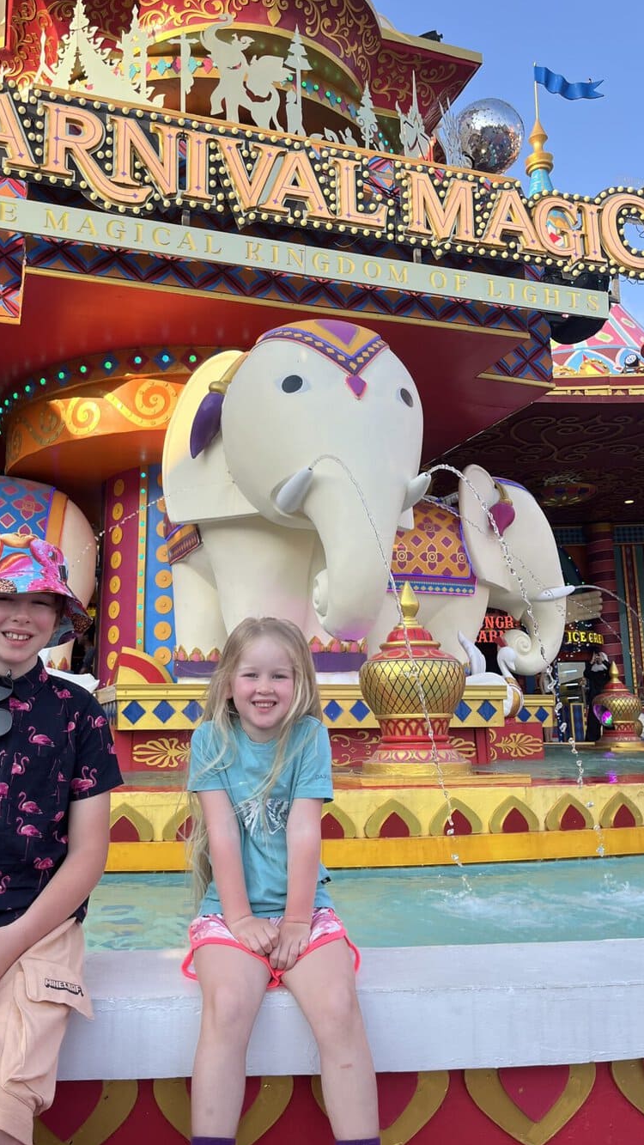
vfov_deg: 66.1
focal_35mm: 29
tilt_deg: +10.7
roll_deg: +0.4
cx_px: 239
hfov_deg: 39.9
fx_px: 880
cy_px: 571
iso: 50
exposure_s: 1/816
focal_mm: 5.1
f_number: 1.6
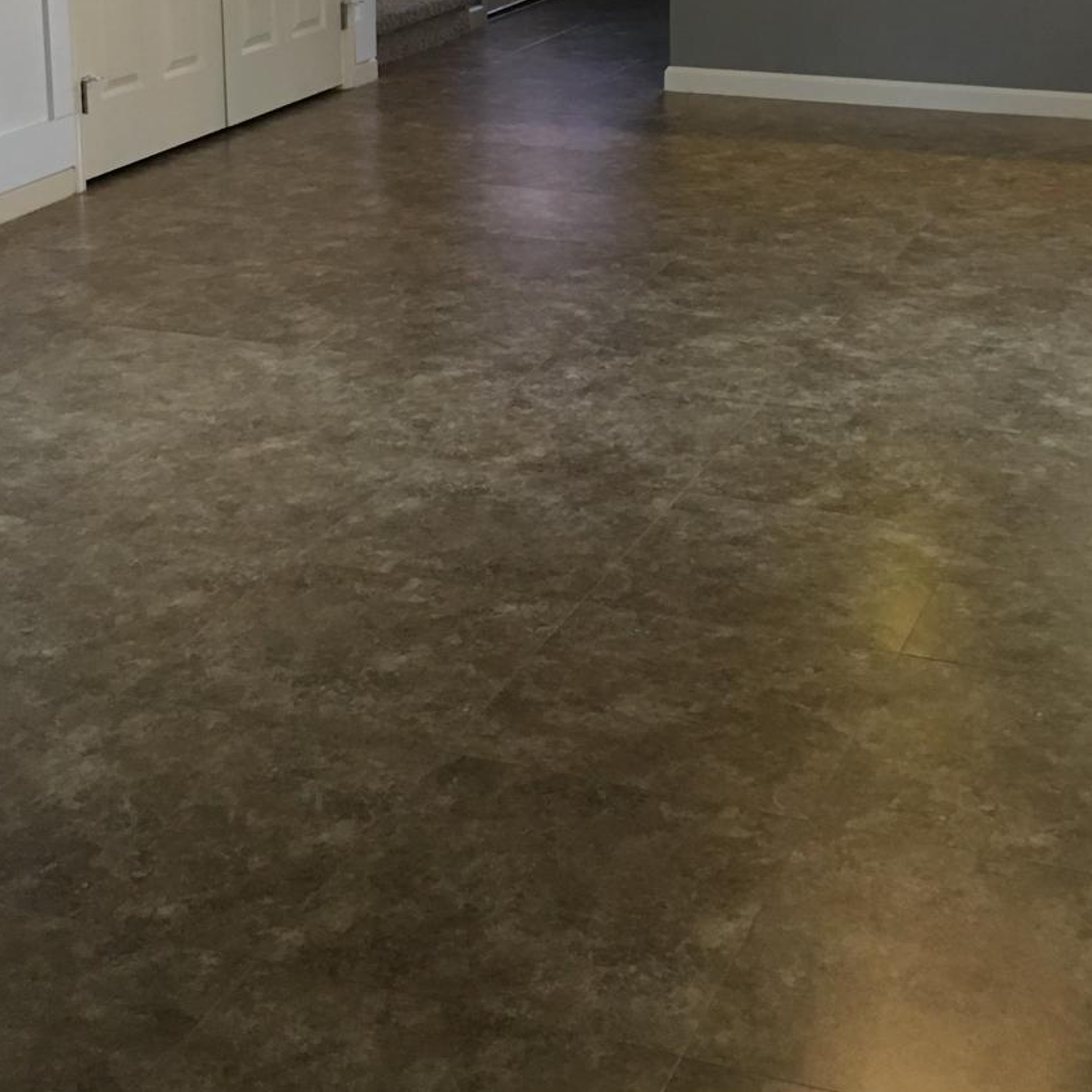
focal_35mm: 61
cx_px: 603
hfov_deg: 28.1
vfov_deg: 27.0
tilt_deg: -10.7
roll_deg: +0.1
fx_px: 2177
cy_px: 77
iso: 100
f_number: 2.2
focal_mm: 4.15
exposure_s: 1/30
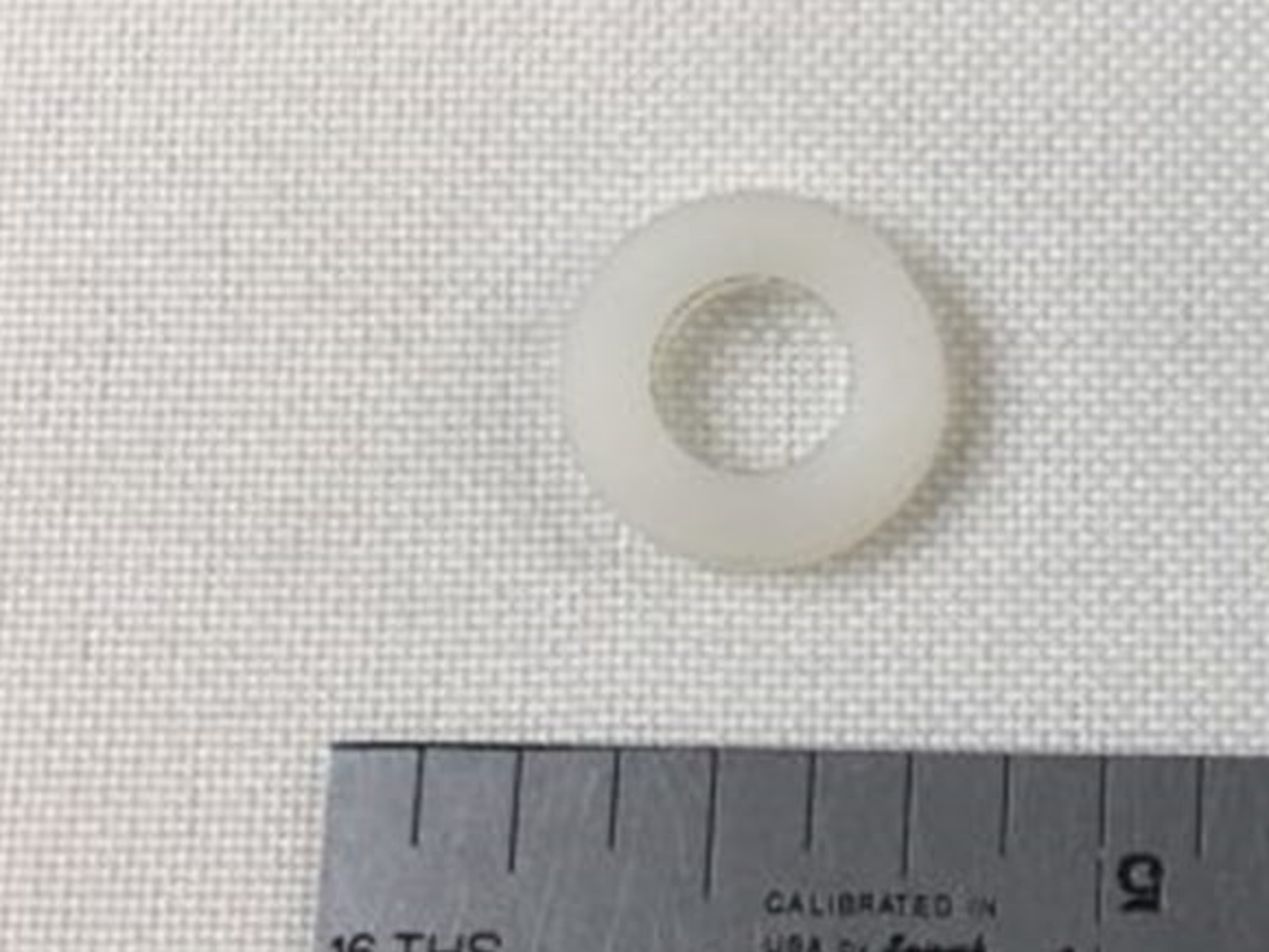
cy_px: 383
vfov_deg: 24.4
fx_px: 2200
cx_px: 847
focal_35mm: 60
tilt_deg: -77.7
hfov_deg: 31.9
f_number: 2.2
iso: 32
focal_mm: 4.15
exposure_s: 1/120
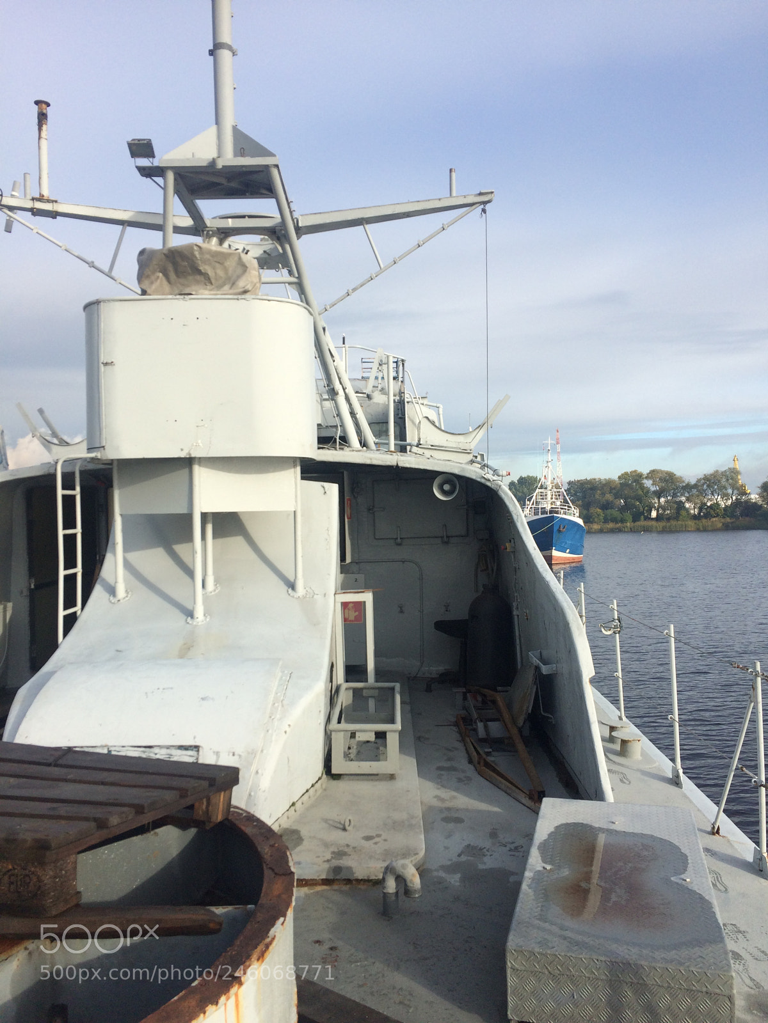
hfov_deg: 48.2
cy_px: 512
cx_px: 384
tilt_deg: +0.4
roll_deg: +1.6
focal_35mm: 29
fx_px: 858
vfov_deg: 61.7
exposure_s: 1/1282
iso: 32
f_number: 2.2
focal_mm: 4.15
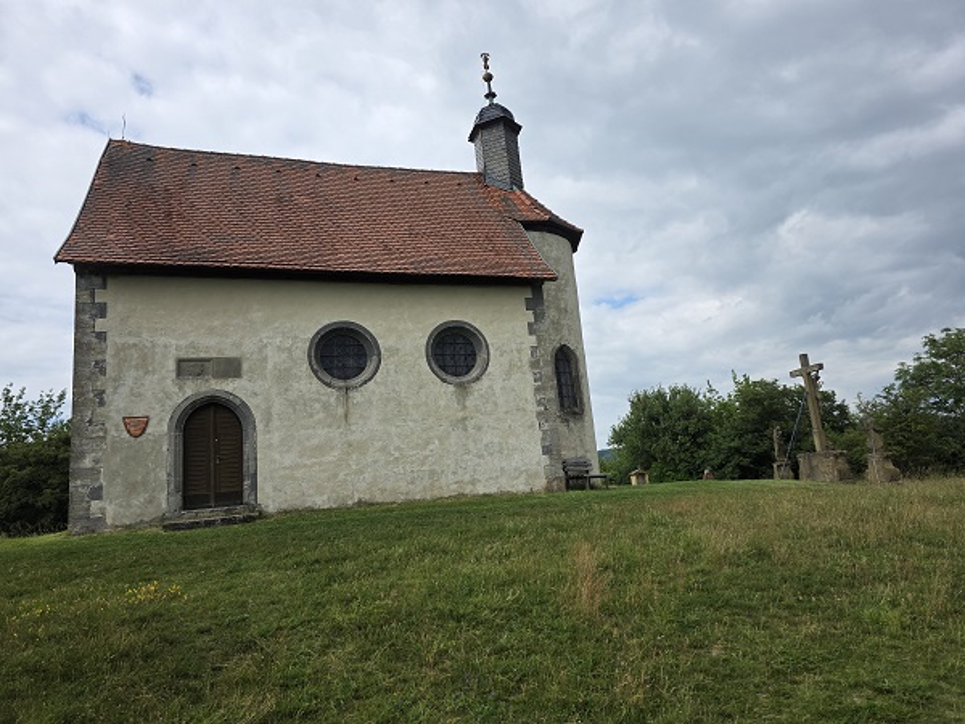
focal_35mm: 23
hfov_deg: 73.9
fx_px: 641
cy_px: 362
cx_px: 482
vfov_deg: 58.9
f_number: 1.7
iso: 80
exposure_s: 1/5017
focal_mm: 6.3
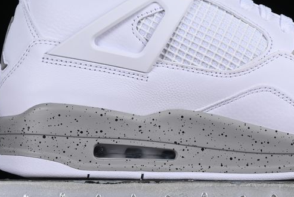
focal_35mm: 152
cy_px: 61
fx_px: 1242
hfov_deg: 13.4
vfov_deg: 9.0
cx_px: 234
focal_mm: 50
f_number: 9
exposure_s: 1/80
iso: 160
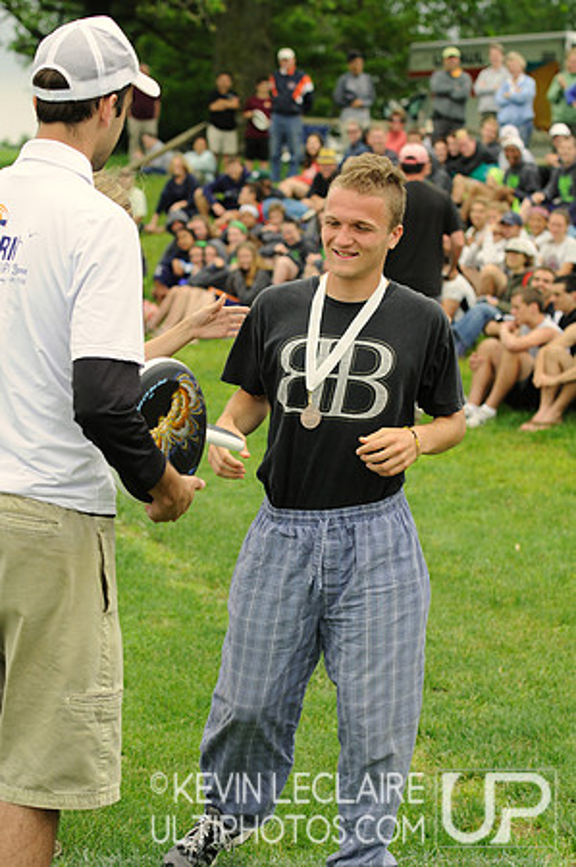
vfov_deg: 19.5
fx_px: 2526
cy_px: 434
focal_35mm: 105
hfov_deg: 13.0
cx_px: 288
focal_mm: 70
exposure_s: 1/800
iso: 250
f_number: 4
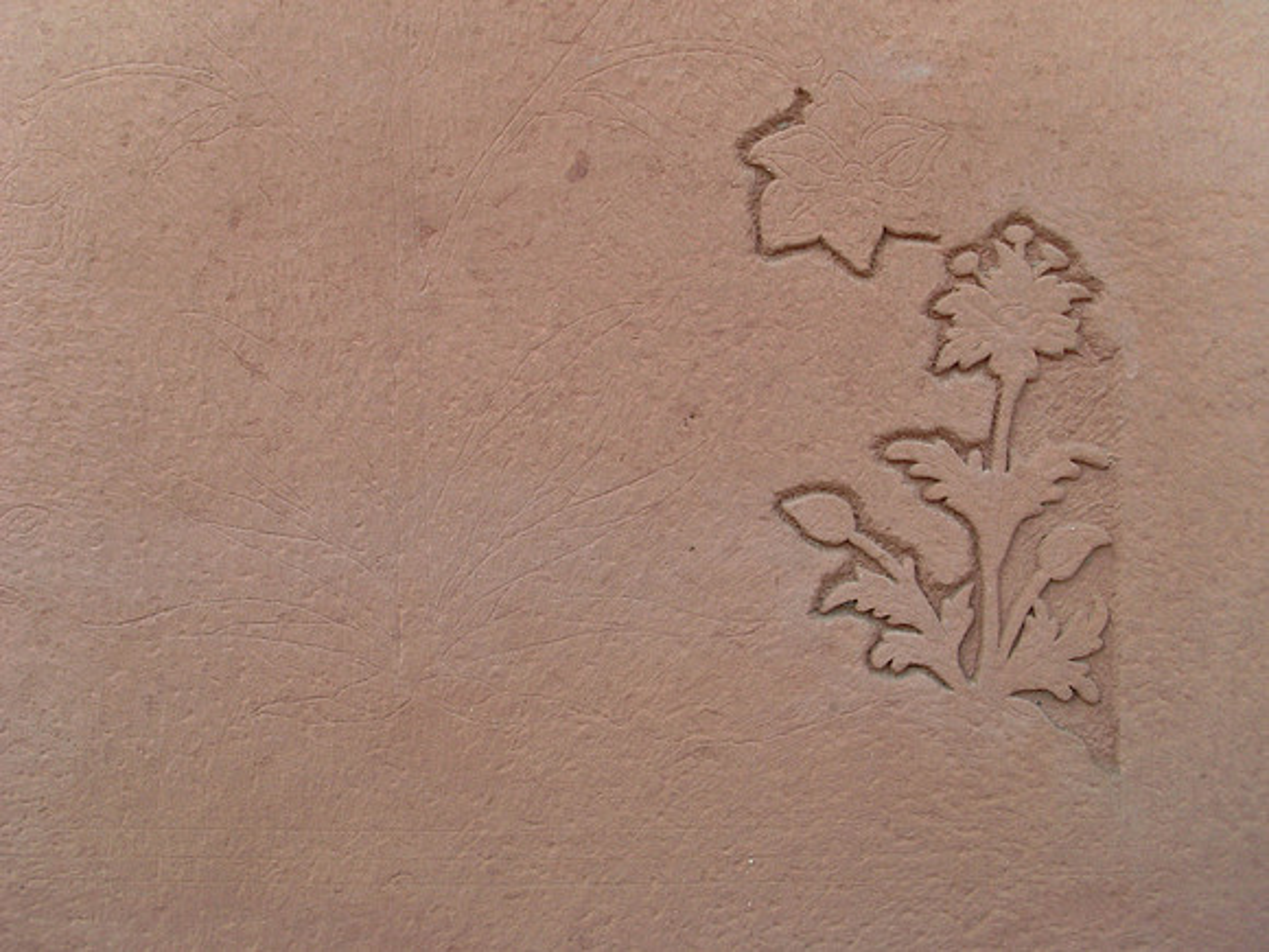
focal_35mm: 38
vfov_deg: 37.7
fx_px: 1393
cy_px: 476
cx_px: 634
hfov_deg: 49.0
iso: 80
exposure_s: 1/60
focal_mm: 6.3
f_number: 7.7
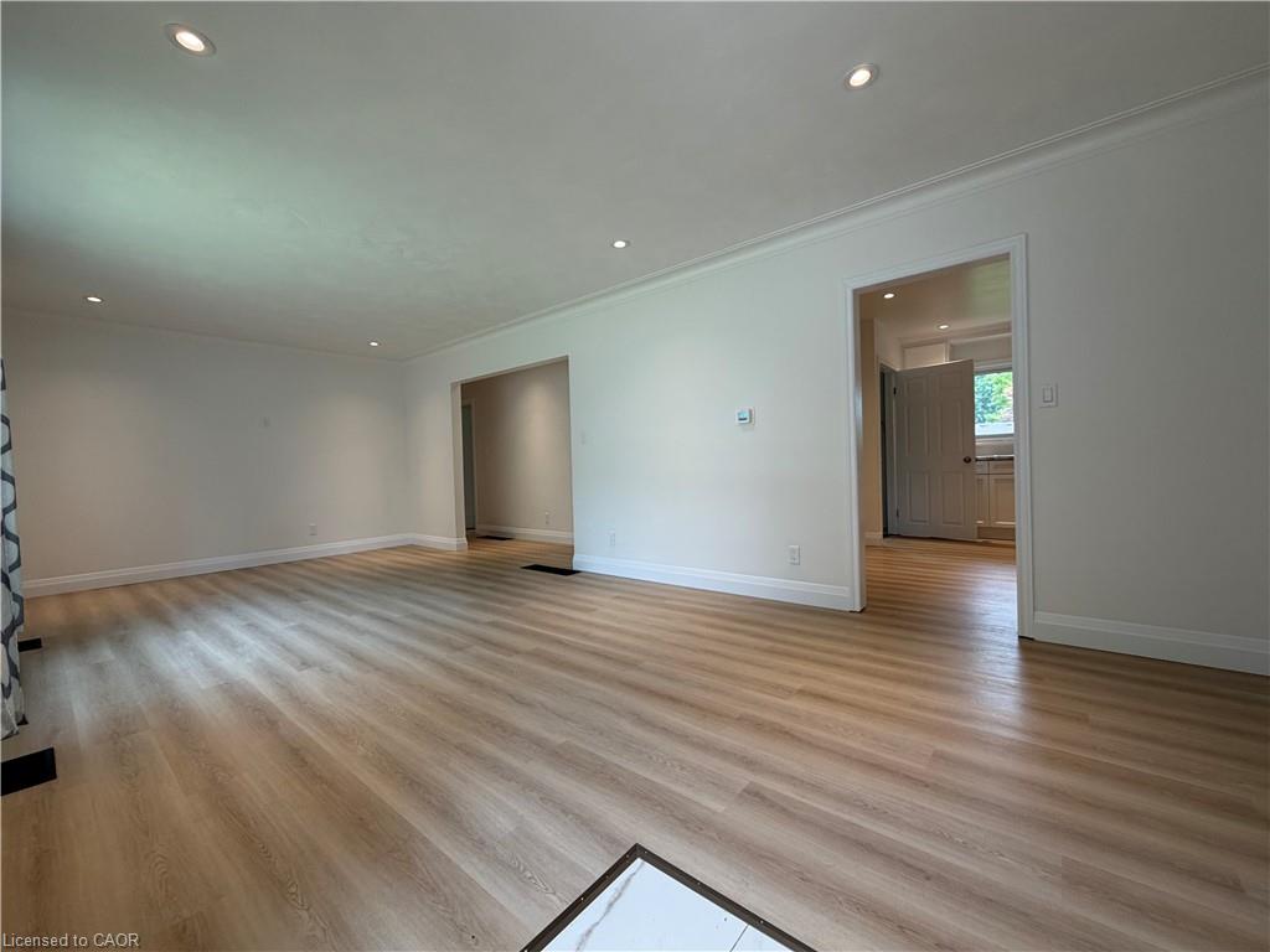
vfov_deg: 85.7
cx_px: 635
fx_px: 514
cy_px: 476
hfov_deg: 102.1
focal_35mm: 14
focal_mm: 2.22
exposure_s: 1/120
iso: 125
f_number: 2.2
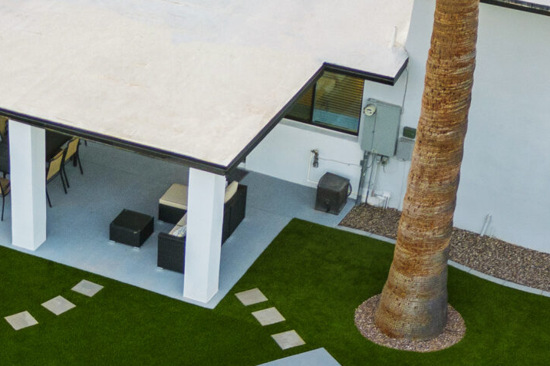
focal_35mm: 100
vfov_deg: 13.0
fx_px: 1527
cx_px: 21
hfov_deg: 19.9
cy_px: 525
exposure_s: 1/60
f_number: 2.8
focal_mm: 10.26
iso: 100
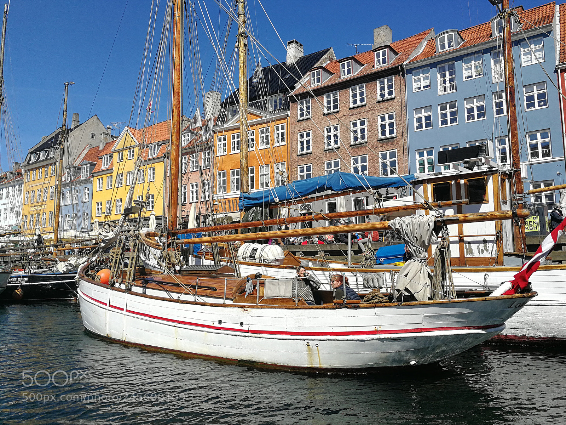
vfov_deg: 51.4
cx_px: 283
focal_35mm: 27
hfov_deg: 65.3
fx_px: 441
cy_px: 212
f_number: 2.2
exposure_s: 1/1339
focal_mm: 3.95
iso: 50
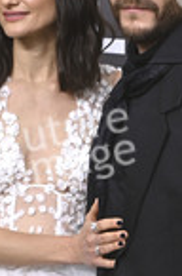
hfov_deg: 4.3
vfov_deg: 6.4
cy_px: 249
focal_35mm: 321
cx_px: 93
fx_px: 2446
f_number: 8
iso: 800
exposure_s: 1/640
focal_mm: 116
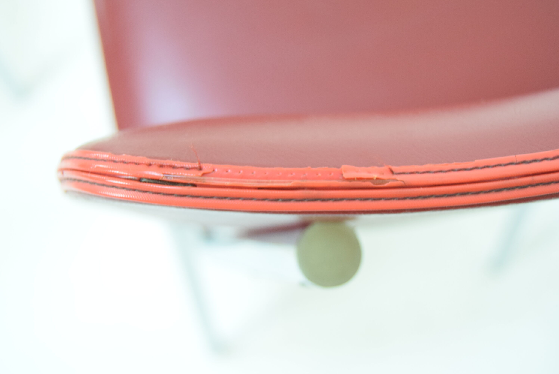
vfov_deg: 28.1
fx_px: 746
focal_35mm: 48
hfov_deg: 41.1
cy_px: 187
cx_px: 280
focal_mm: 32
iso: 1600
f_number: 4.5
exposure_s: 1/80
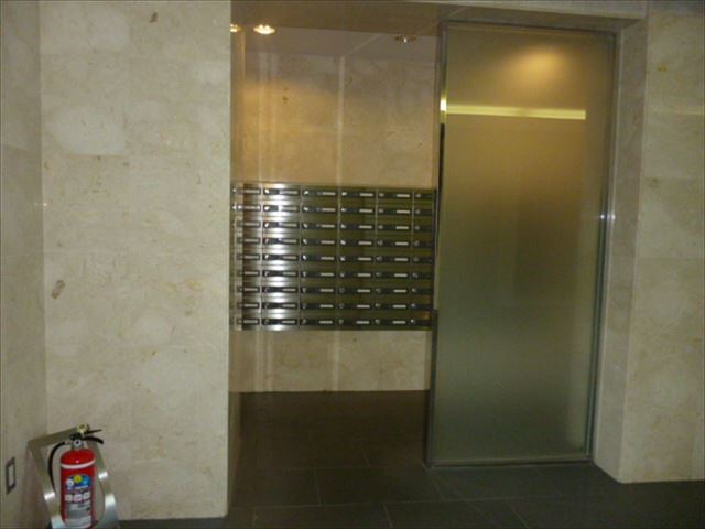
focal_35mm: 28
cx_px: 352
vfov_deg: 49.7
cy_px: 264
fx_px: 570
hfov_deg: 63.4
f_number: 3.1
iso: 500
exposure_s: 1/60
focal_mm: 5
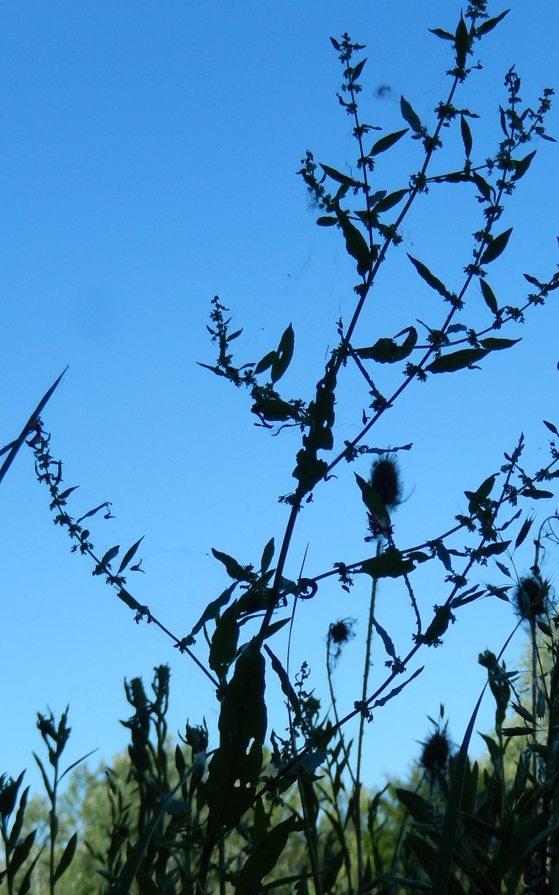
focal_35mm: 71
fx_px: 1731
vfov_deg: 29.0
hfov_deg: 18.3
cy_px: 469
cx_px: 333
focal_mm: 9.2
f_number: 4.5
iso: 125
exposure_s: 1/800
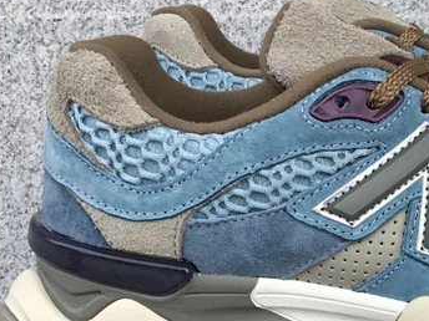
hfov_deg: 23.3
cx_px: 407
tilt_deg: -20.6
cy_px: 343
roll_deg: +0.7
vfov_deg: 17.6
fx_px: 1004
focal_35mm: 81
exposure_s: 1/503
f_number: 2.4
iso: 25
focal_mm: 3.3
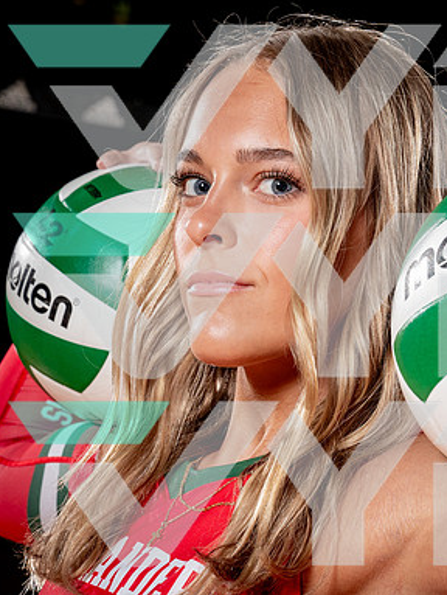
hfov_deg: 12.2
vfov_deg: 16.3
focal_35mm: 121
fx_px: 2080
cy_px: 335
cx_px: 398
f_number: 8
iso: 400
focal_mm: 70
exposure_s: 1/250
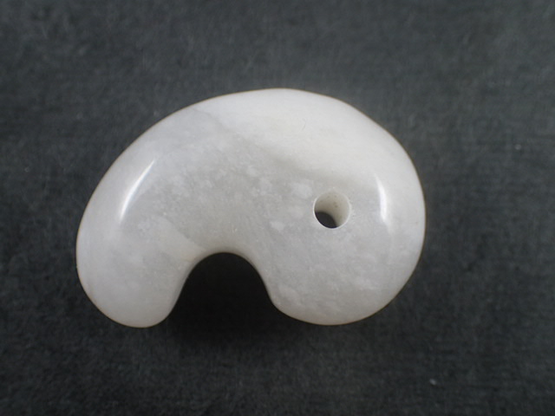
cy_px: 208
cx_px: 278
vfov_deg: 29.7
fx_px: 786
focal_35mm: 49
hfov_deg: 38.9
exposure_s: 1/200
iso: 125
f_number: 3.2
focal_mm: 8.99
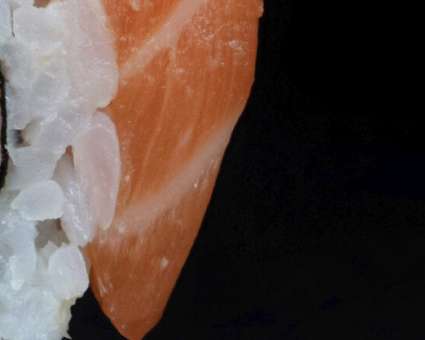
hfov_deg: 6.2
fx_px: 3826
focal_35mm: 304
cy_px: -83
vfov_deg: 5.1
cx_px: -341
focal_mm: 70
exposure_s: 1/320
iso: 400
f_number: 5.6
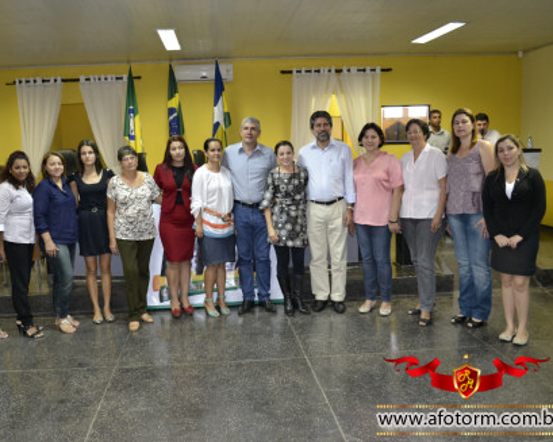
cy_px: 222
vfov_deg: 47.1
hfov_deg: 56.9
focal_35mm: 31
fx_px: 507
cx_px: 235
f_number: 3.5
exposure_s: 1/60
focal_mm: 18
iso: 1600
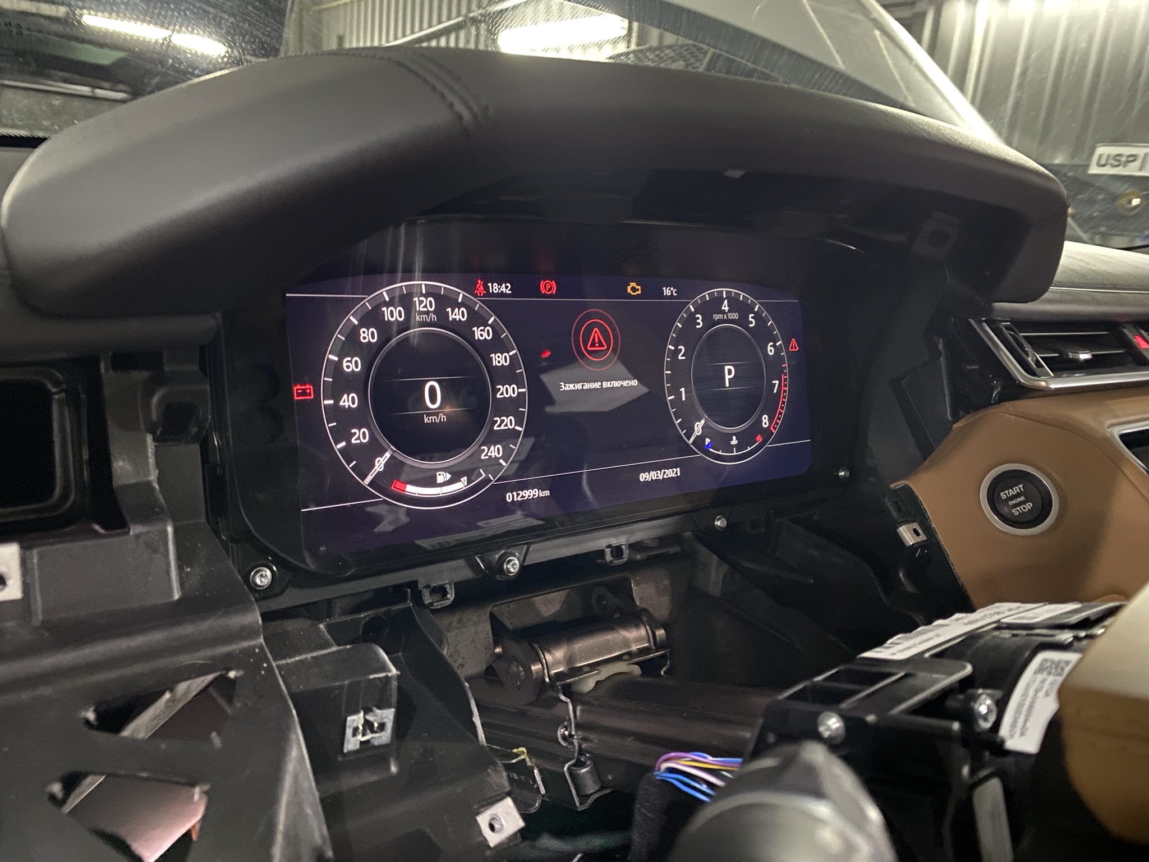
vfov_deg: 53.1
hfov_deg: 67.3
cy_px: 431
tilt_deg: -15.3
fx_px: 863
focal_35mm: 26
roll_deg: -5.4
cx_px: 574
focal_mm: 4.25
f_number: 1.8
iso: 500
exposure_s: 1/9
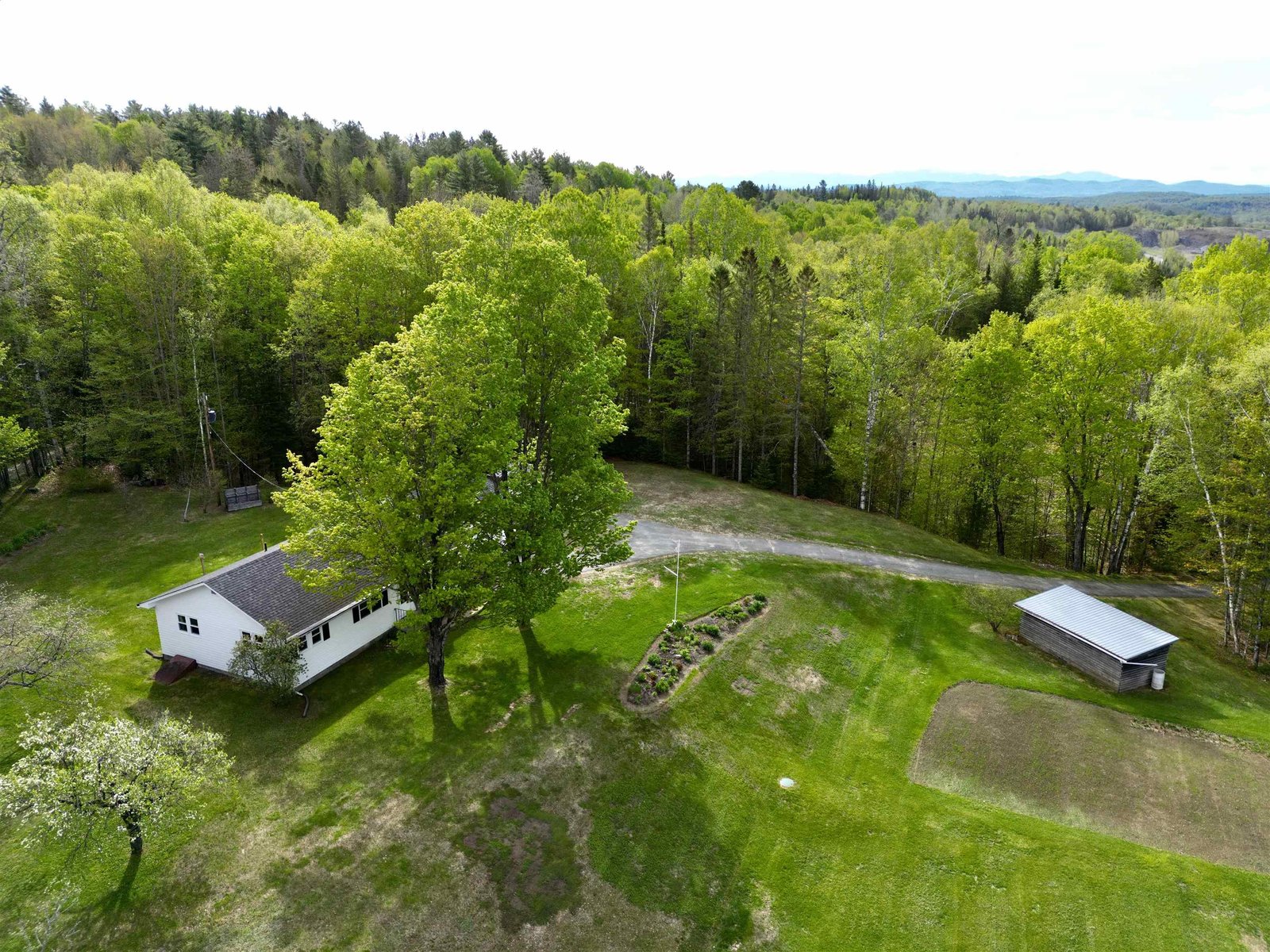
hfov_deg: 71.6
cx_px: 635
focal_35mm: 24
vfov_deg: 56.8
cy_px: 476
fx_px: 881
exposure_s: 1/1250
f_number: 1.7
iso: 200
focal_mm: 6.72
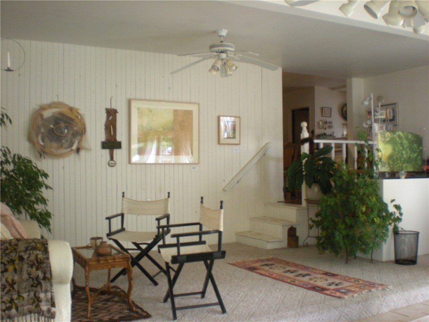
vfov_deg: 37.7
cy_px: 161
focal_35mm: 38
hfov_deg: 49.0
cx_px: 214
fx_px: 471
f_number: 3.1
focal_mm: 6.3
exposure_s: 1/8
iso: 210
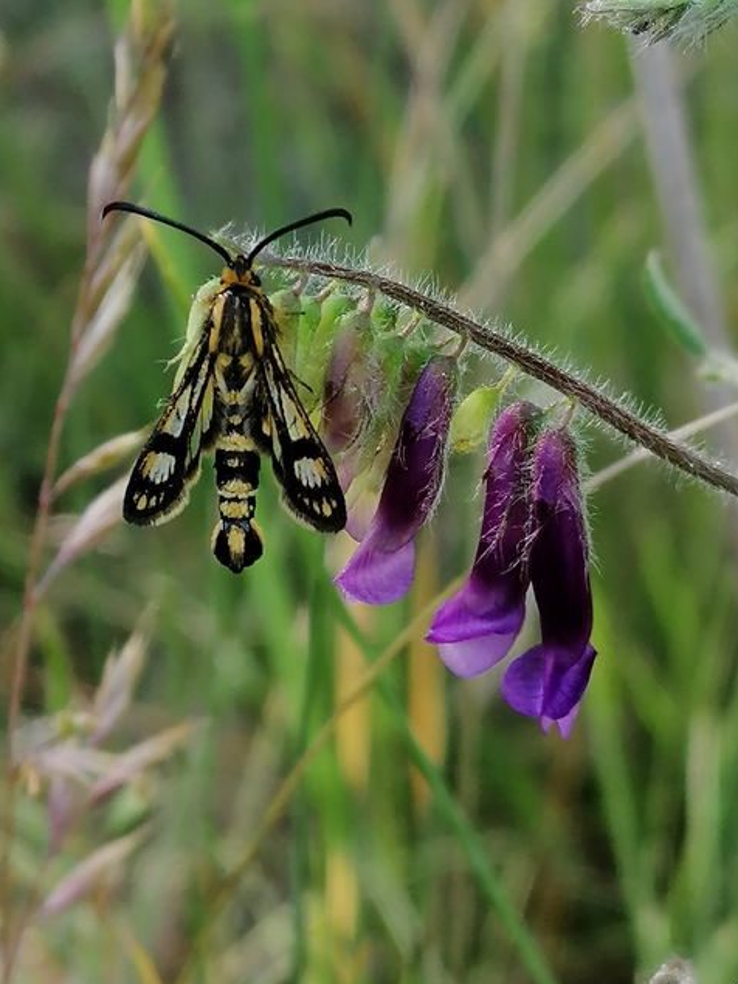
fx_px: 3469
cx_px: 371
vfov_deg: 16.2
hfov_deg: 12.1
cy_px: 493
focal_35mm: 122
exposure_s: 1/116
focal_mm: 3.95
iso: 50
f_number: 1.8
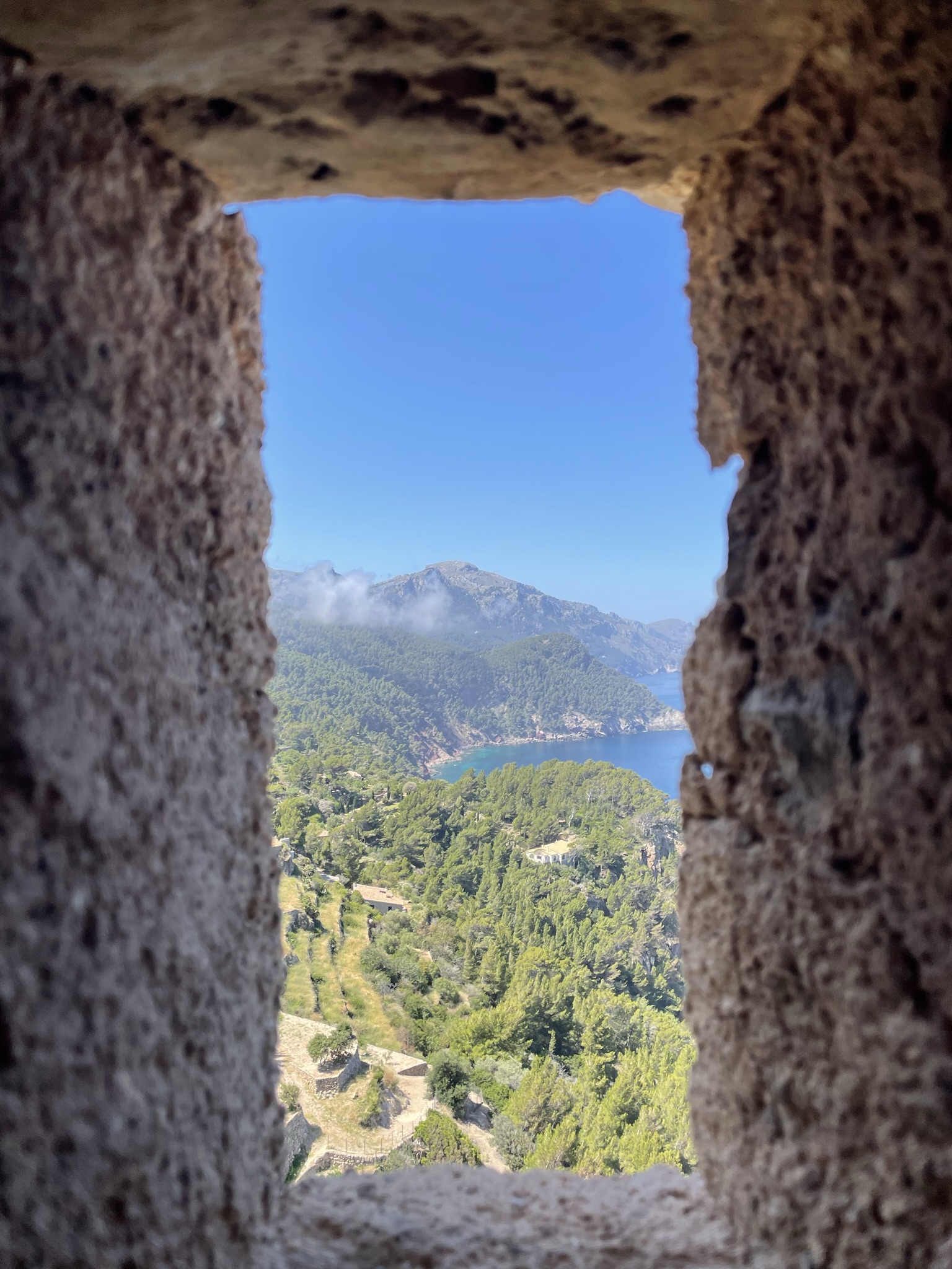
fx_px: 953
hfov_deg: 53.1
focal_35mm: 26
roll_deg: +2.7
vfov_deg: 67.3
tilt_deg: +1.0
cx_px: 476
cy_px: 634
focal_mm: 4.2
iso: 32
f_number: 1.6
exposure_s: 1/1855
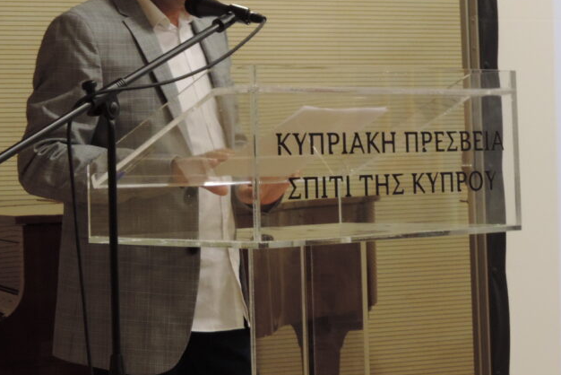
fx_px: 1590
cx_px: 263
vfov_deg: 13.3
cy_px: 37
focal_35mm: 102
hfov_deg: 20.0
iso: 400
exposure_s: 1/40
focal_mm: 10.7
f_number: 3.7
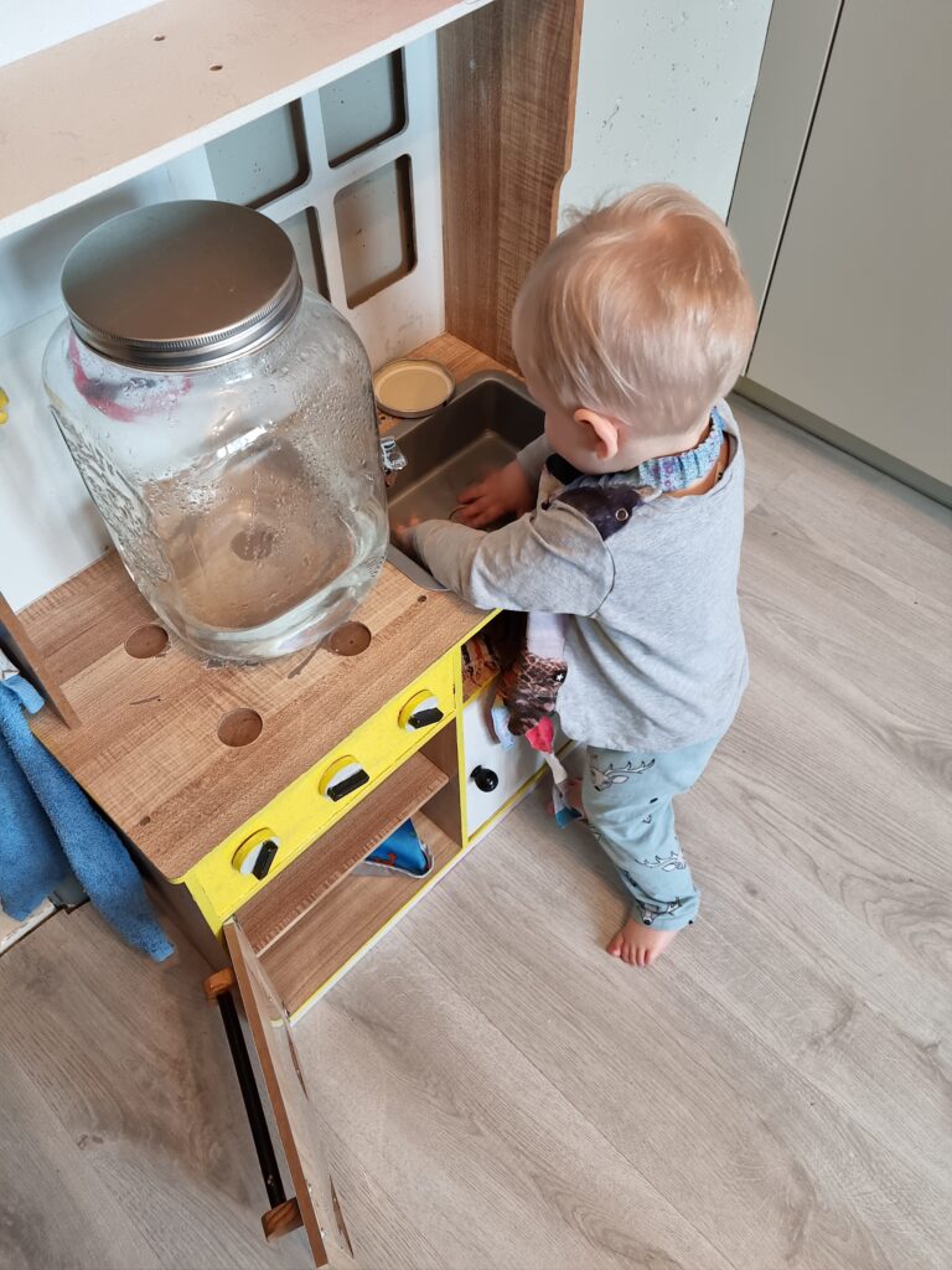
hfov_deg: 51.4
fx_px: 990
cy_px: 635
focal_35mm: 27
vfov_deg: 65.3
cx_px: 476
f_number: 2
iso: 500
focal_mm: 5.9
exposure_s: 1/50
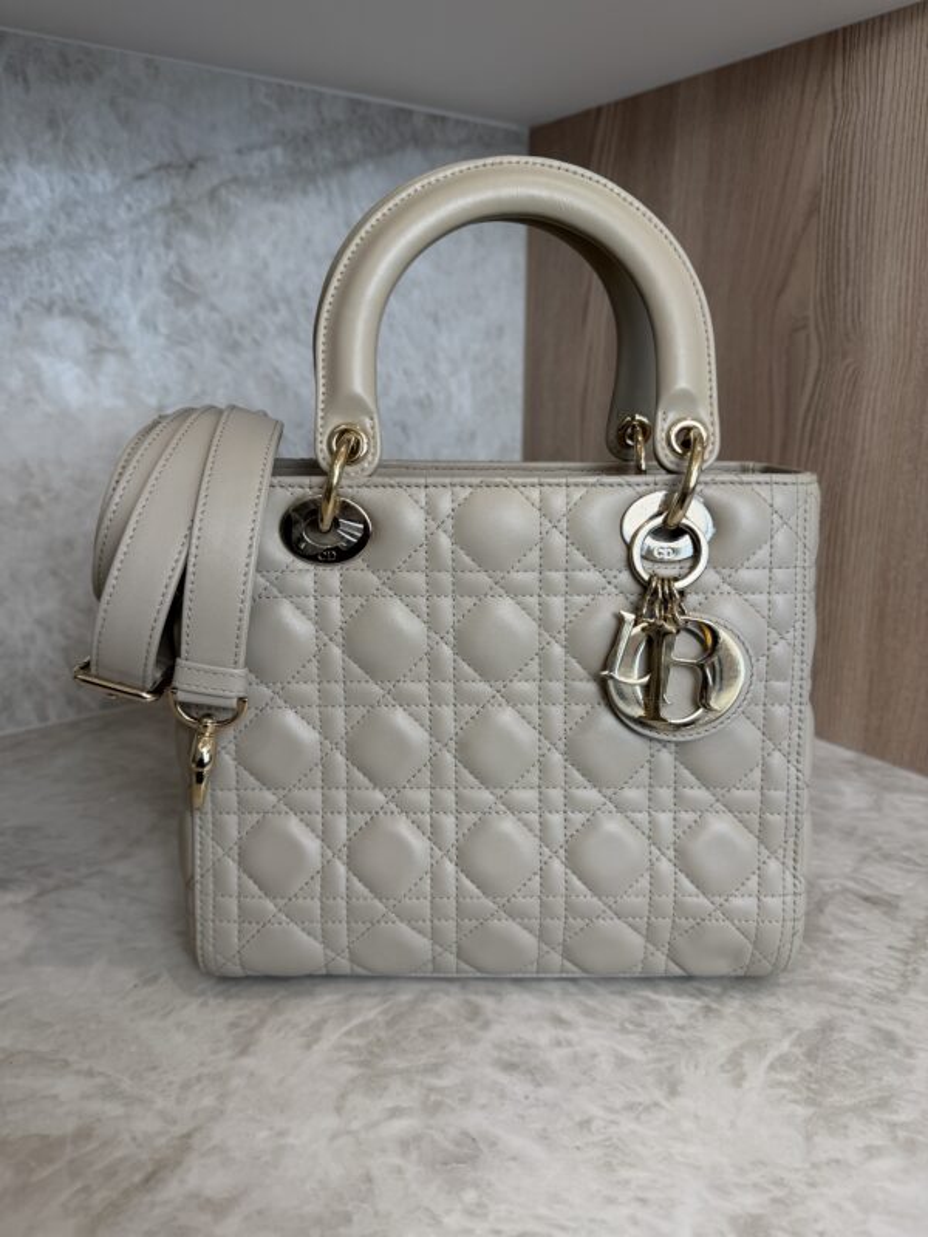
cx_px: 464
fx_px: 858
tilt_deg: -15.8
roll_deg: -0.2
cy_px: 618
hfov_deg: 56.8
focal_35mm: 24
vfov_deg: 71.6
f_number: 1.78
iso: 80
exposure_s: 1/120
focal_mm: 6.76
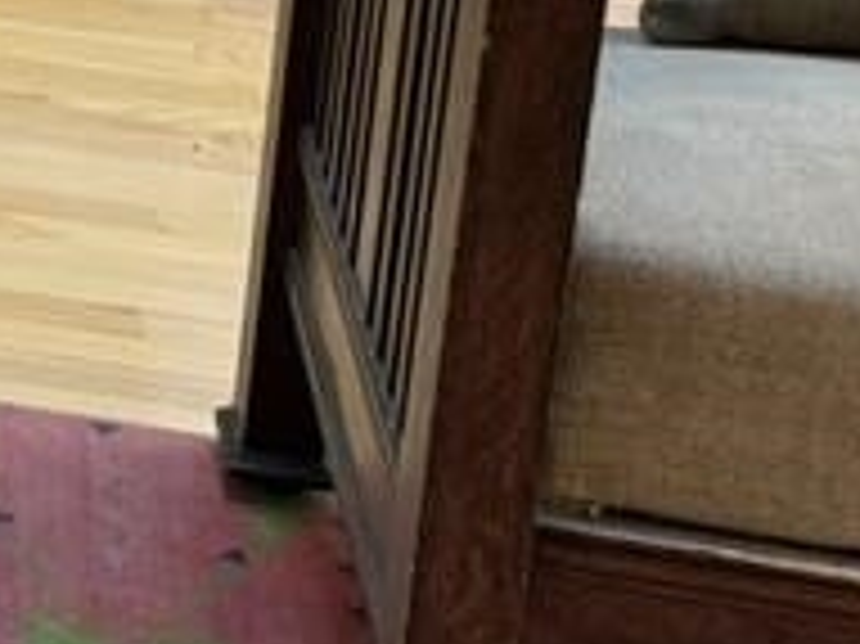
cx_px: -1247
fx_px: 3203
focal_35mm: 129
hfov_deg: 12.1
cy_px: -617
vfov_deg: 10.6
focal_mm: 6.86
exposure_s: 1/120
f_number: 1.78
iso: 200
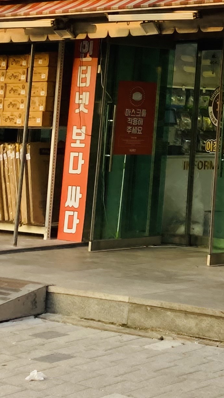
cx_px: 449
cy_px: -85
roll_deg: -0.9
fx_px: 1067
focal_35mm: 101
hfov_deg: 10.9
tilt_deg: +11.4
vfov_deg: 19.8
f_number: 1.8
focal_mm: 3.99
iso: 20
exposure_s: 1/176
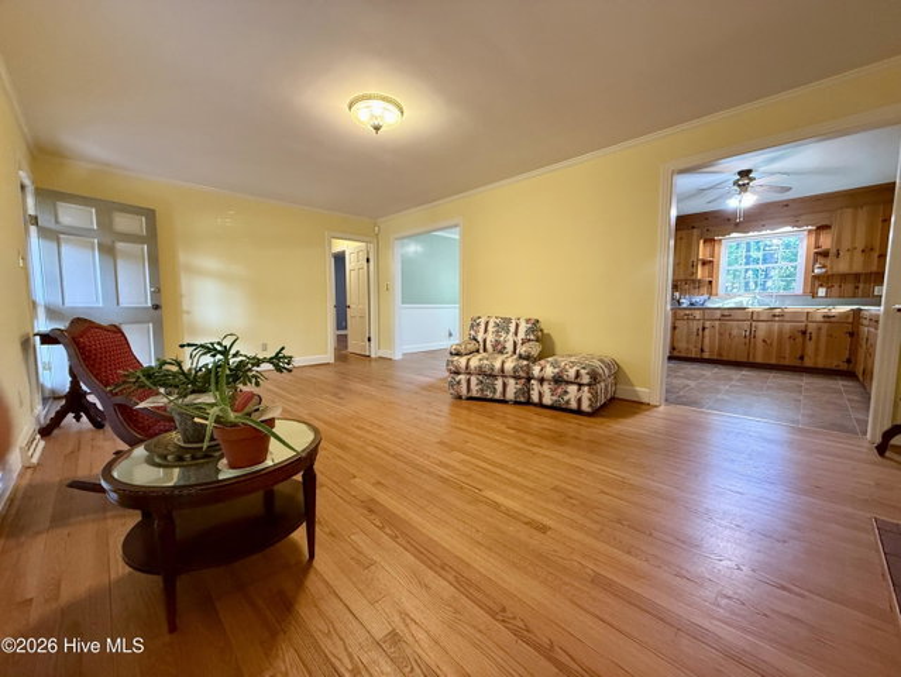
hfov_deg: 102.0
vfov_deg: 85.7
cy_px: 338
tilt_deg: -4.4
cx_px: 450
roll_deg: -0.1
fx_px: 365
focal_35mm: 14
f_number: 2.2
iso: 500
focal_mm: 2.22
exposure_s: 1/60
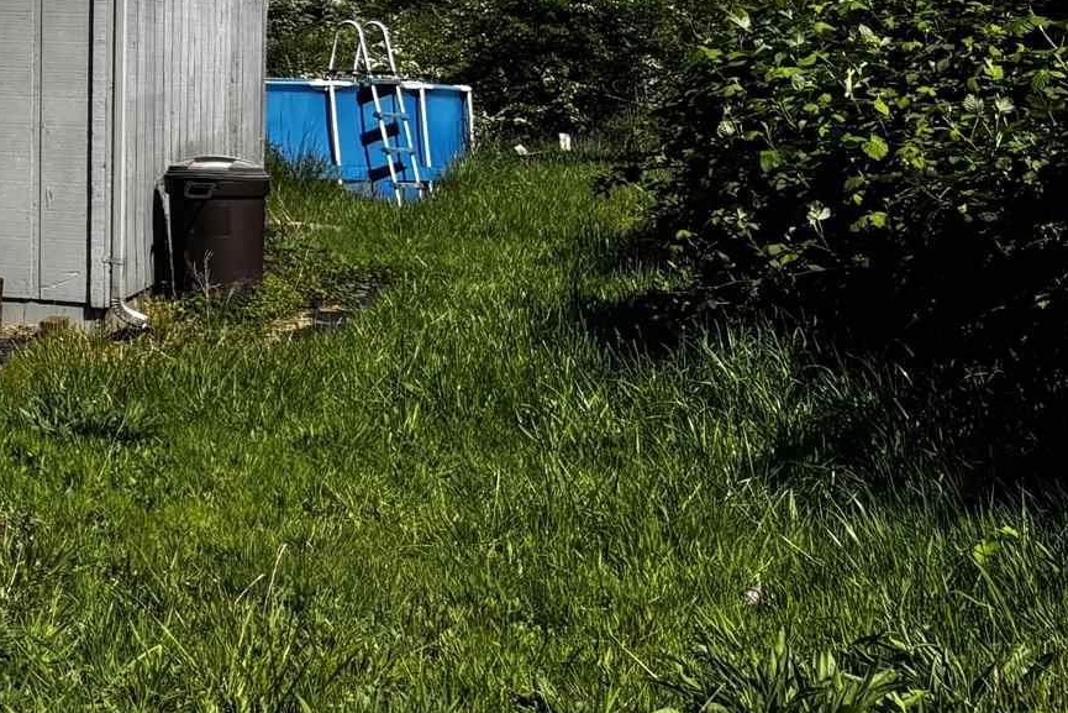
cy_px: -185
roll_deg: -2.1
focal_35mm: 96
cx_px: -784
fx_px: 2848
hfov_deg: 17.6
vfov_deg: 13.8
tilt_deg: +3.4
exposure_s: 1/2857
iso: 50
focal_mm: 5.96
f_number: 1.6
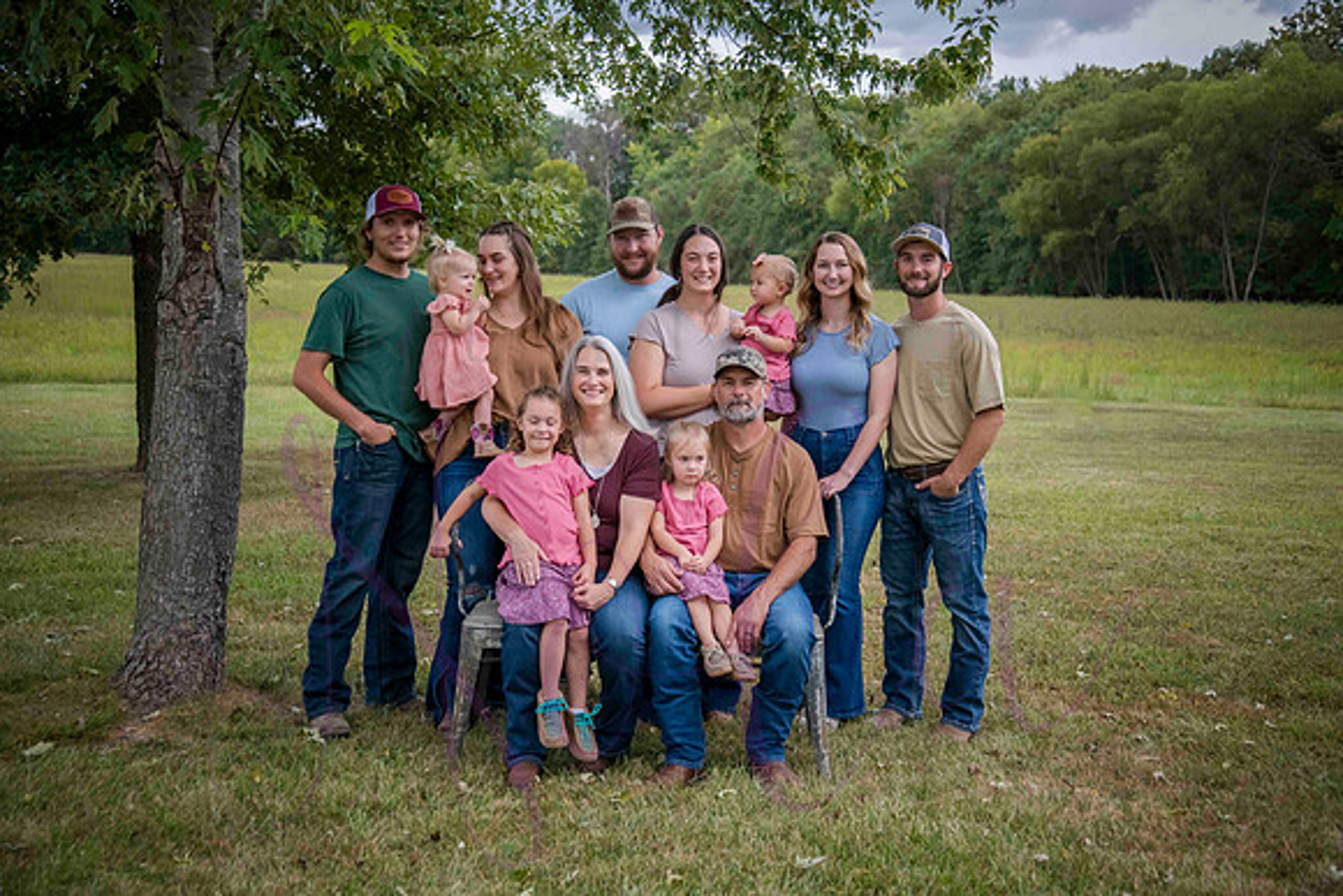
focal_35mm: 50
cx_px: 672
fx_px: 1866
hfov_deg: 39.6
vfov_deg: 27.0
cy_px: 448
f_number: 4.2
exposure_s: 1/640
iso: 400
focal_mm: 50
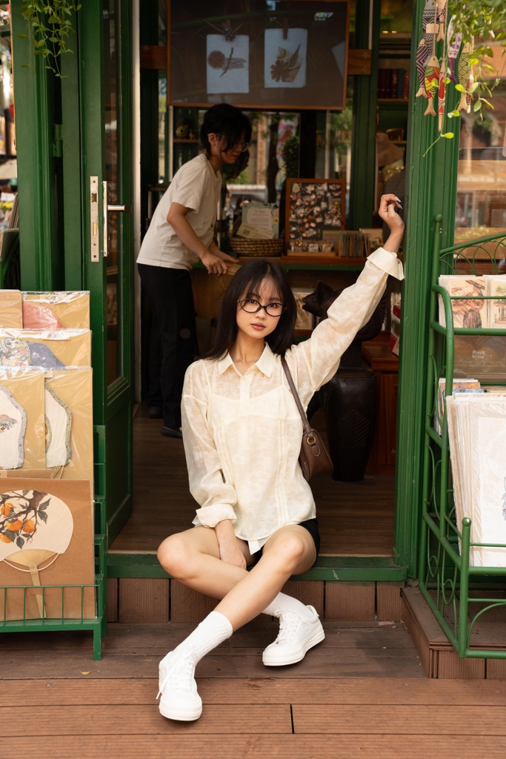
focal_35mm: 52
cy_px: 380
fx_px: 1094
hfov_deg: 26.0
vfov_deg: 38.3
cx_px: 253
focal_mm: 51.9
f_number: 5
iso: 500
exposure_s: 1/200
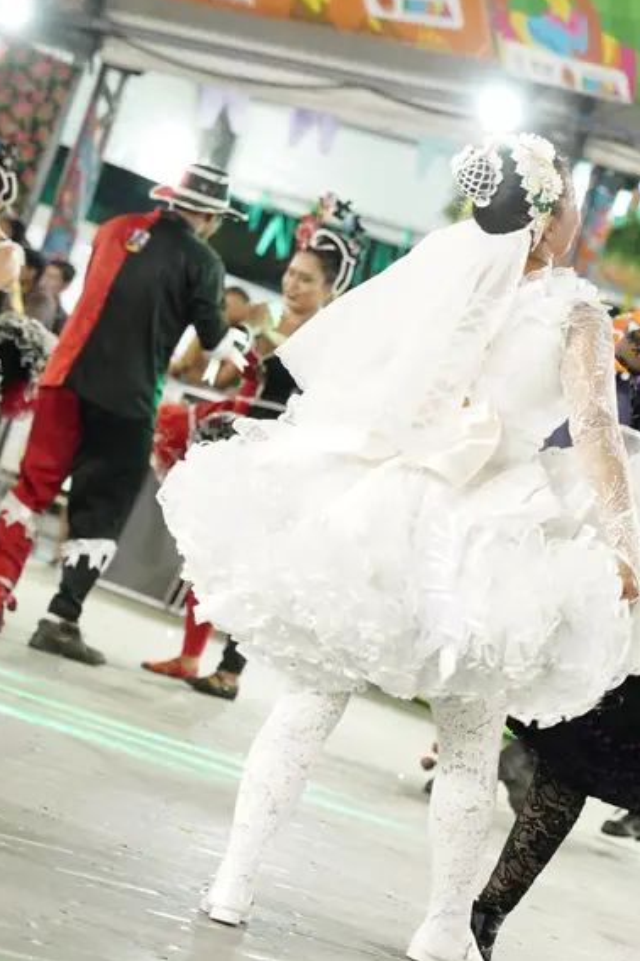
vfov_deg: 12.9
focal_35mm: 159
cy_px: 479
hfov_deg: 8.6
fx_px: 4245
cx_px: 557
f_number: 2.8
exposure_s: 1/500
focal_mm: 70
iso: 6400
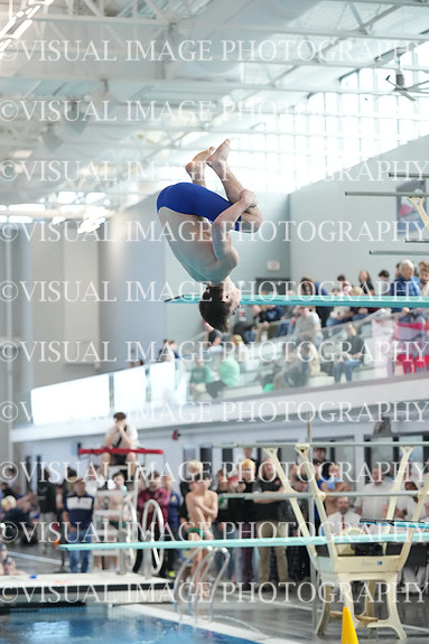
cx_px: 213
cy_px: 321
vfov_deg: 18.9
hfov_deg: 12.7
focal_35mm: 108
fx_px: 1932
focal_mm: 107
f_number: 4
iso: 4000
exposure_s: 1/1600
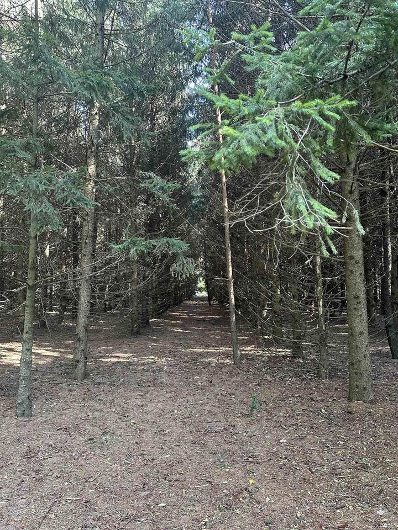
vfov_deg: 71.6
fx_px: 368
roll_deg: -0.6
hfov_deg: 56.8
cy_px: 265
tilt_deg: +4.3
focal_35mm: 24
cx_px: 199
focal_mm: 6.86
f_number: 1.78
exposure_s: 1/60
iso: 320
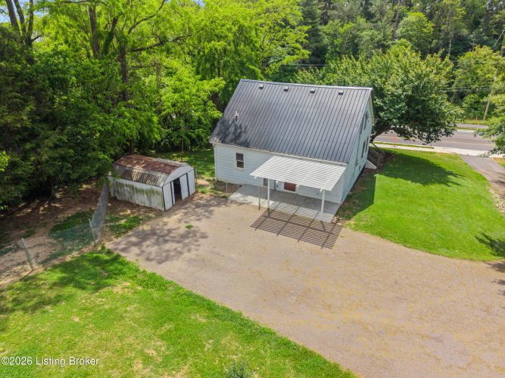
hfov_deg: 71.6
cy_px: 189
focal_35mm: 24
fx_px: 350
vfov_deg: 56.8
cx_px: 252
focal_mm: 8.67
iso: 300
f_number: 1.8
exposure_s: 1/3200
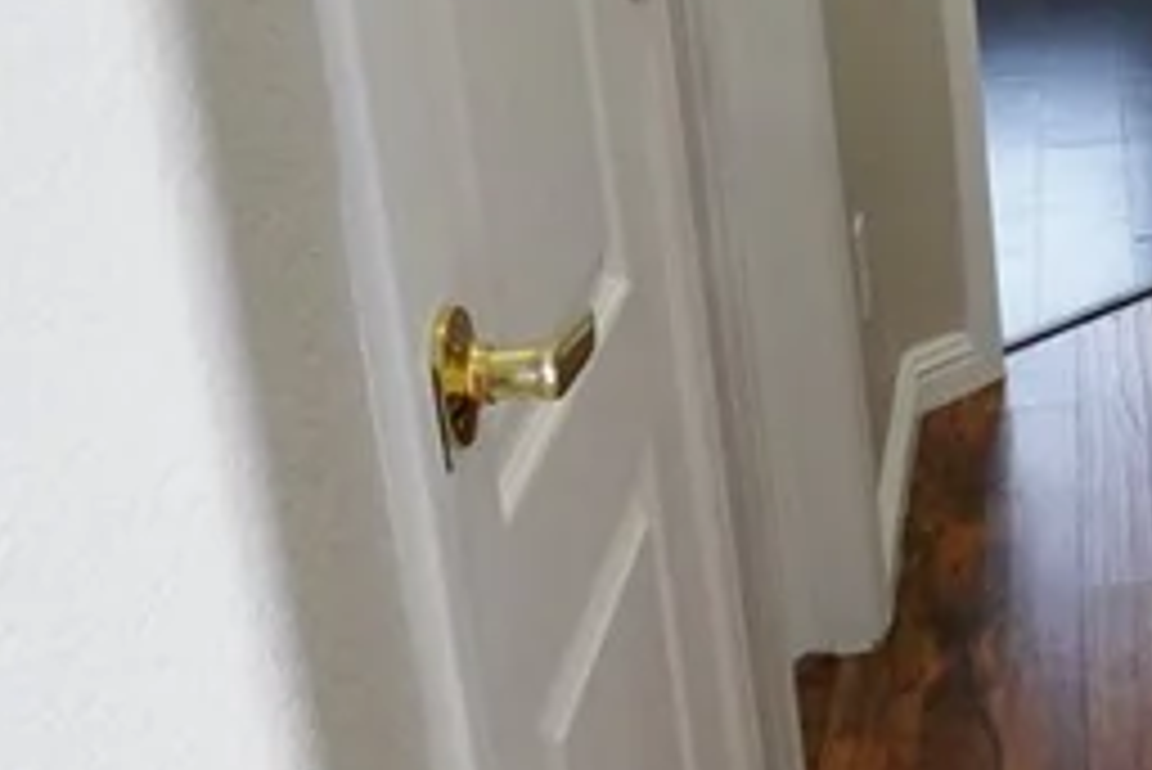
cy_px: 124
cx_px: 1940
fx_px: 2561
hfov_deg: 20.0
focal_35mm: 80
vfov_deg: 16.9
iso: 8000
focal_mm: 20
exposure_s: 1/50
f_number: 9
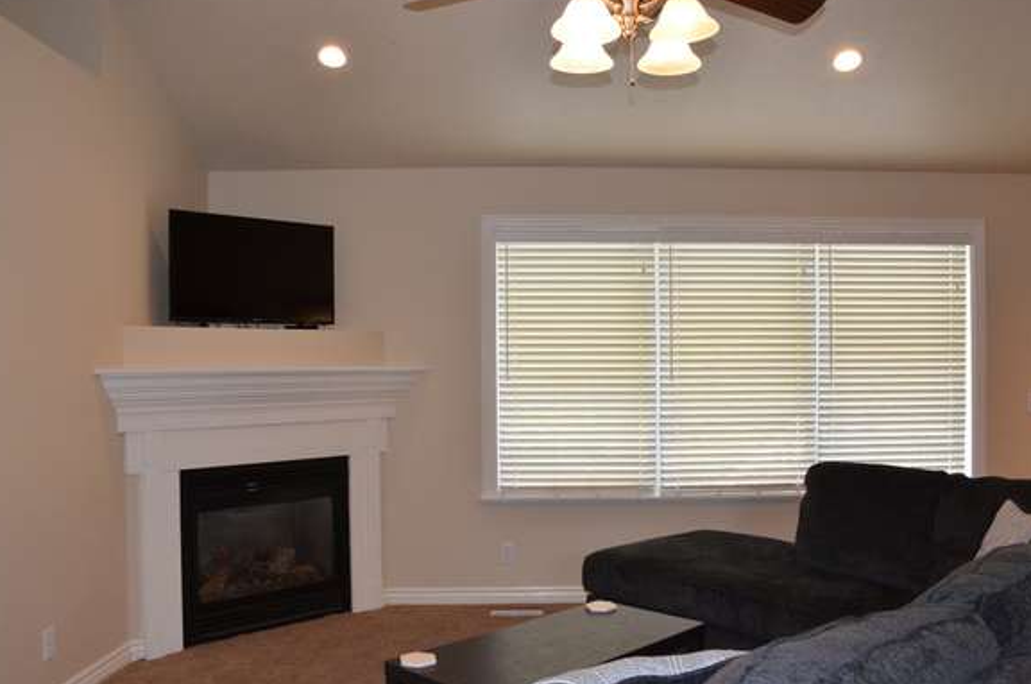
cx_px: 553
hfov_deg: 61.9
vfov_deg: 43.5
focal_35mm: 30
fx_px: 858
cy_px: 353
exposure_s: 1/250
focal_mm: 18
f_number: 5.6
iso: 1600
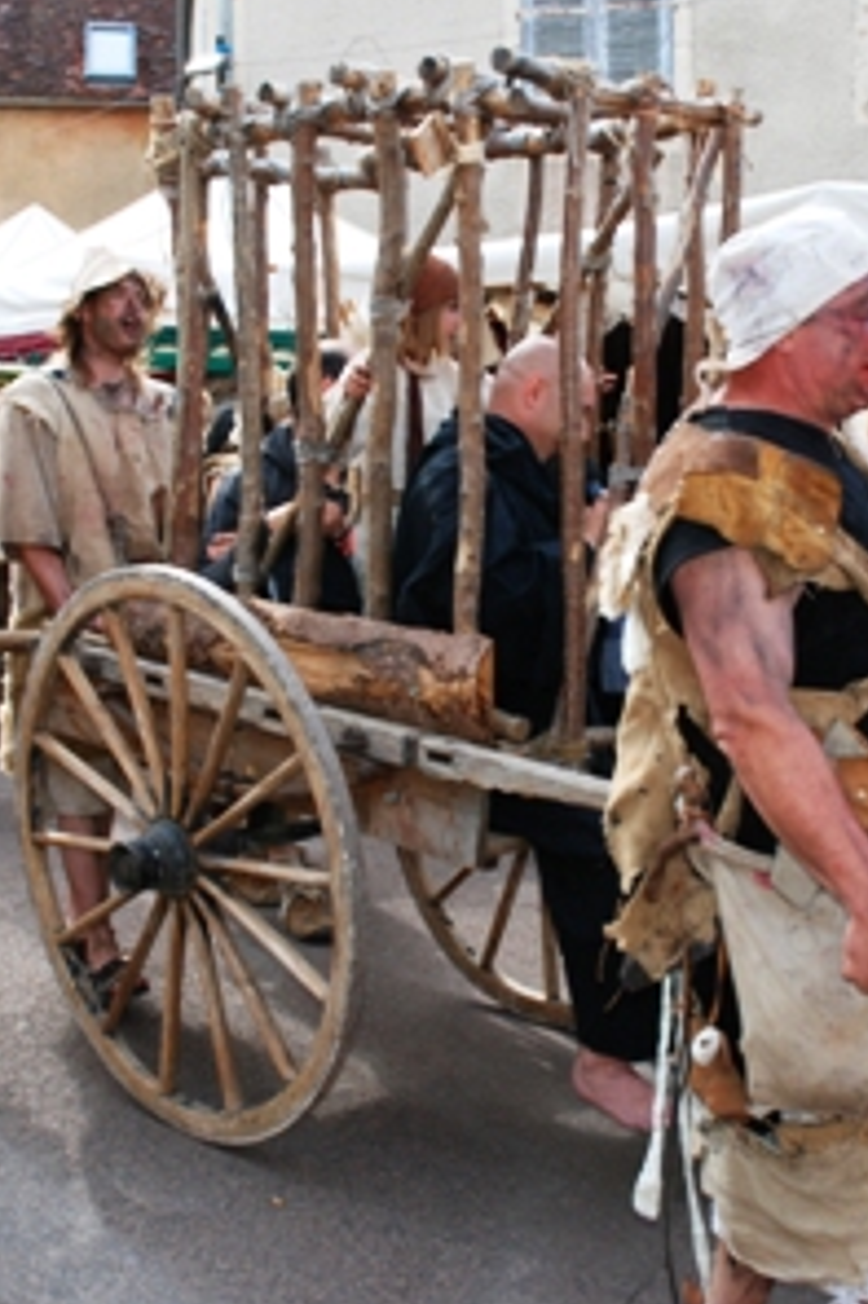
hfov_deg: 26.9
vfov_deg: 39.6
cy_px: 652
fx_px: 1810
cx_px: 507
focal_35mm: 50
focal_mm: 22
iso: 400
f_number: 11
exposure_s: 1/100
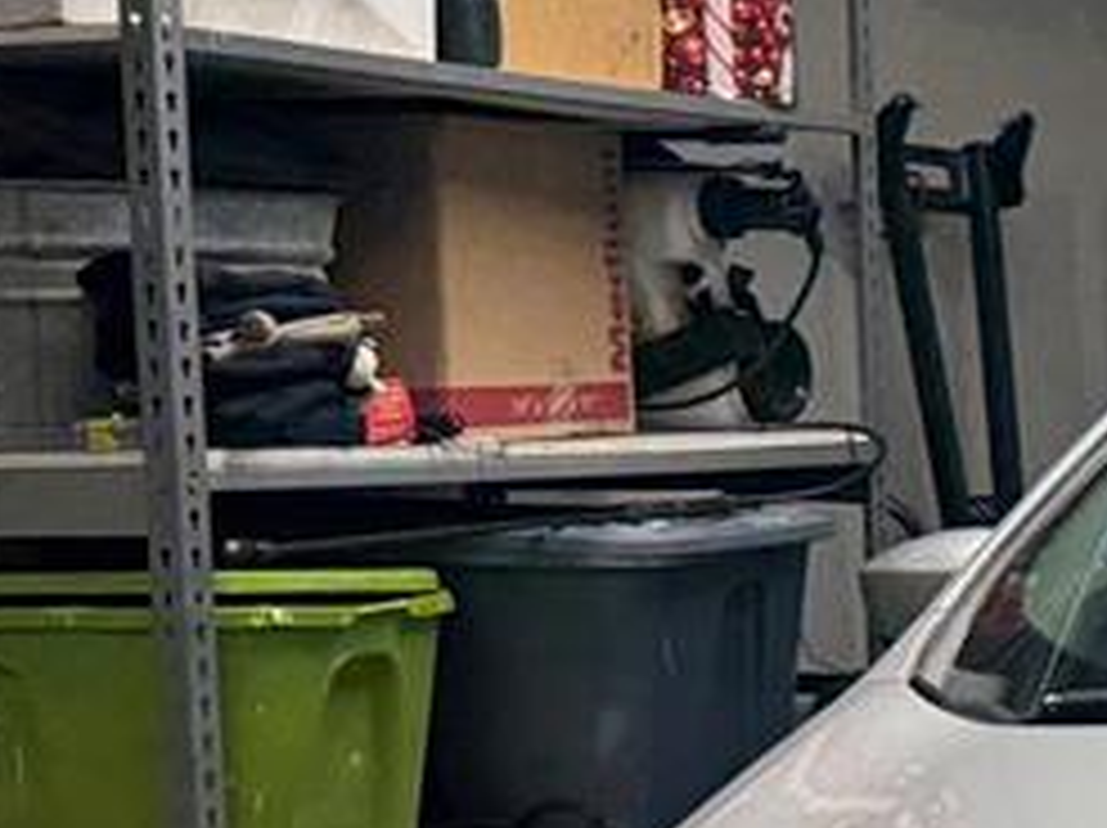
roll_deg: +1.7
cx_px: 2272
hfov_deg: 15.4
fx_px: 3195
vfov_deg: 14.7
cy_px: 565
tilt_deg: -0.9
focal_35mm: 100
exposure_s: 1/120
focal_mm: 6.76
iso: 250
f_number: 1.78
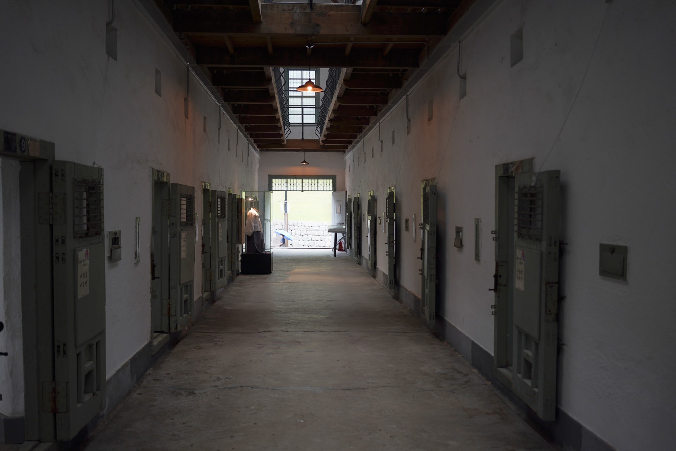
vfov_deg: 37.9
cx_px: 338
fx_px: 657
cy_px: 226
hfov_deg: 54.4
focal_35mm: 35
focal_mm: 35
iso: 200
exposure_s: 1/80
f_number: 2.8
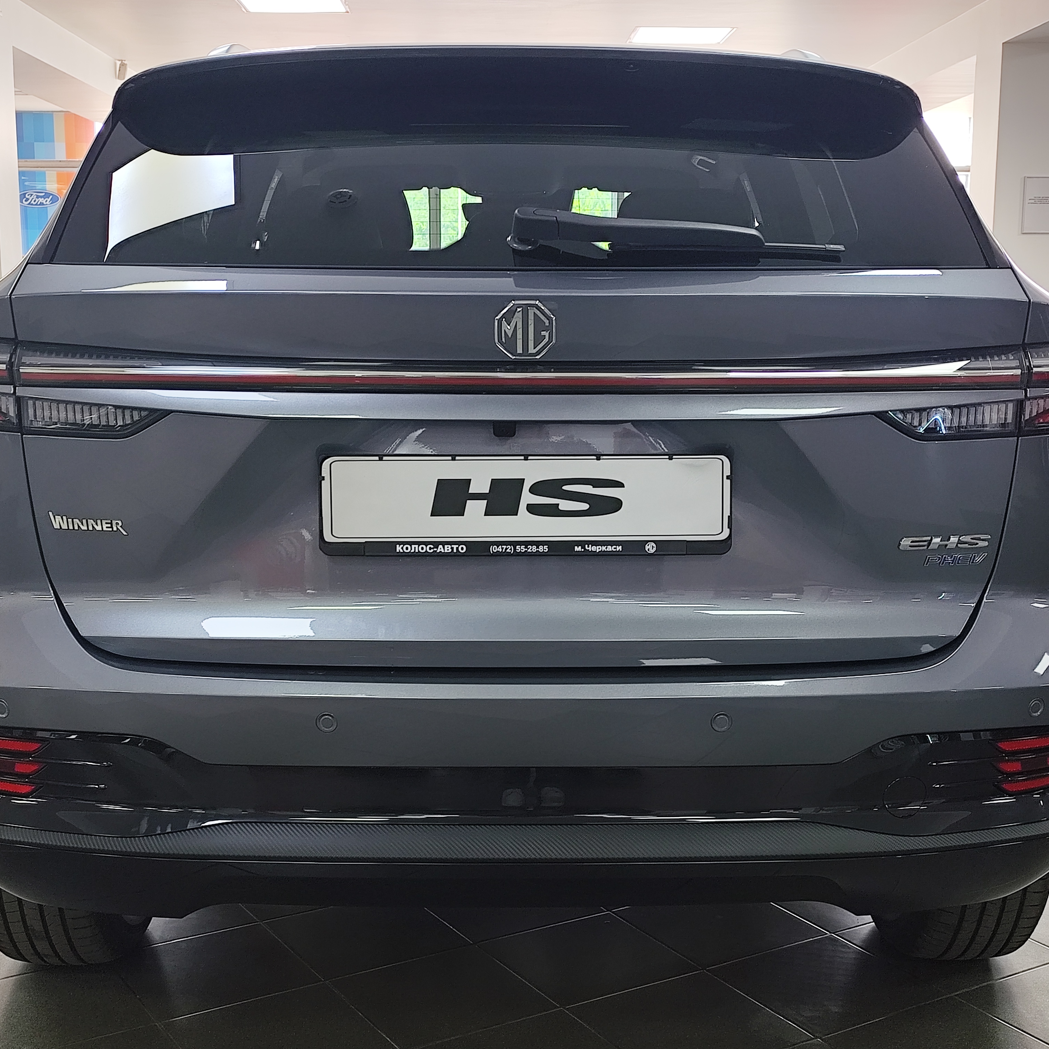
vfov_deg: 38.3
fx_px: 1509
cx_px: 524
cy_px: 526
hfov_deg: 38.3
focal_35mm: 44
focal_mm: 6.19
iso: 160
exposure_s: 1/50
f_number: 1.65
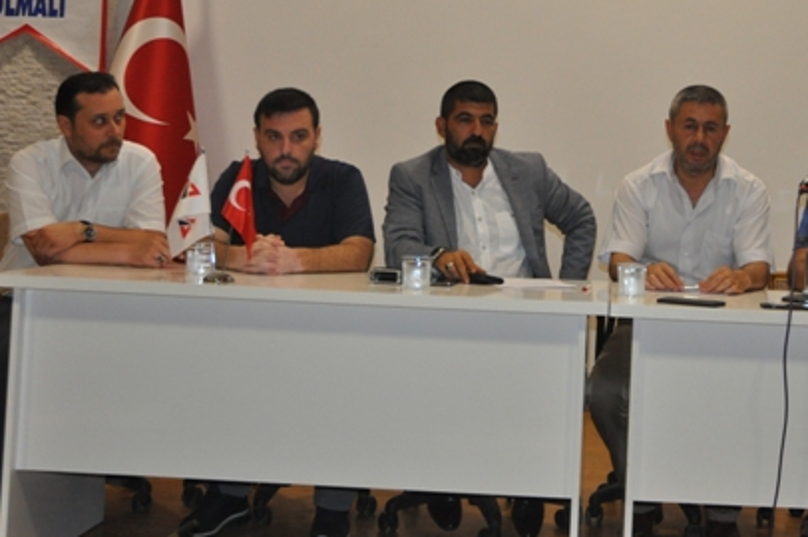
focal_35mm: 64
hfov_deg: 31.2
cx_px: 567
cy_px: 154
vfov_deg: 21.1
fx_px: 1430
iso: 800
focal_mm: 27
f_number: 3.8
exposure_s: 1/60
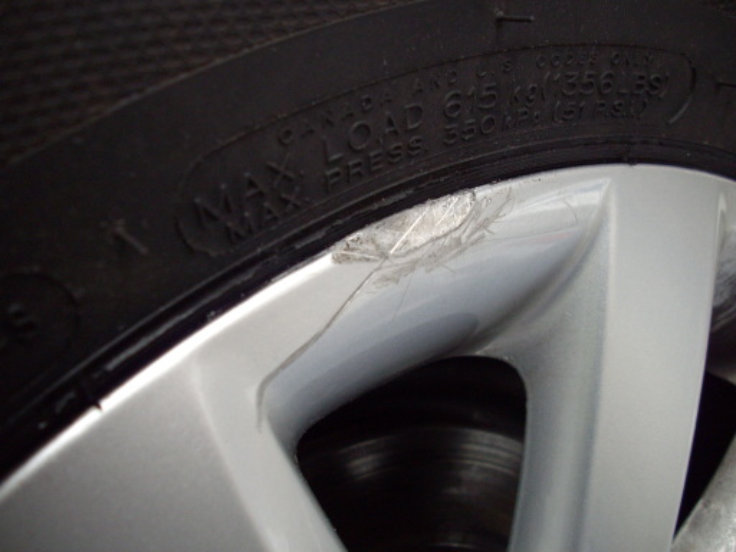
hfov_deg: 50.1
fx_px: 787
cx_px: 368
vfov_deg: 38.7
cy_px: 276
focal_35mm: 37
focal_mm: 6.2
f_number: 2.8
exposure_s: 1/125
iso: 156
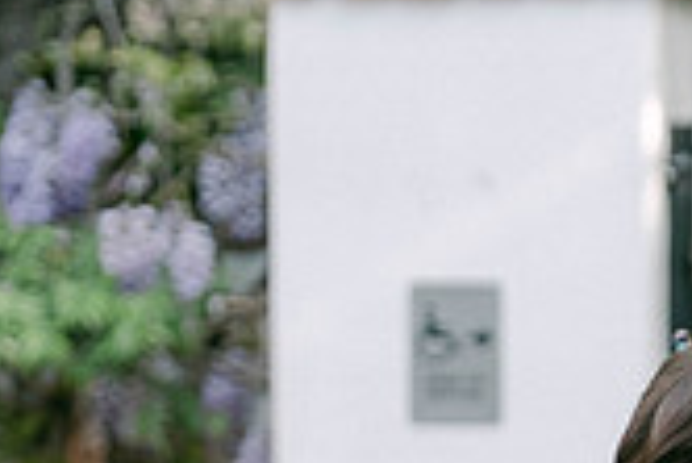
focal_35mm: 481
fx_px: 9254
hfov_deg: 4.3
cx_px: 635
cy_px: 731
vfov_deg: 2.9
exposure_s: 1/220
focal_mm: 90.6
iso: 320
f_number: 2.8
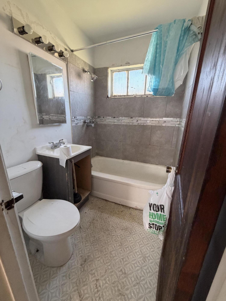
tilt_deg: -15.8
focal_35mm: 14
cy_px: 150
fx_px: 122
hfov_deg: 85.7
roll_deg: -1.0
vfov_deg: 102.1
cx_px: 113
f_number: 2.2
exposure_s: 1/62
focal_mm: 2.22
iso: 320
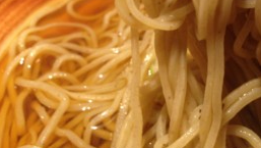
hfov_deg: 32.0
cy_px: -16
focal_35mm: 63
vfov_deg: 18.4
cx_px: 226
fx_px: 436
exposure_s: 1/20
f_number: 2.4
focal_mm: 4.12
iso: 50
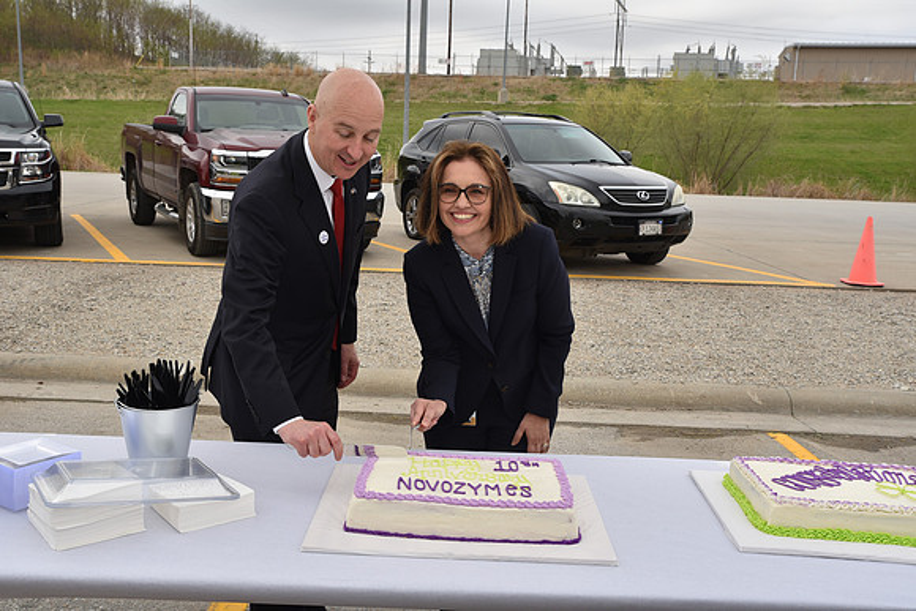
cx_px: 458
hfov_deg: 54.4
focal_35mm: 35
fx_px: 891
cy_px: 306
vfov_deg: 37.9
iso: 100
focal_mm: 35
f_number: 9
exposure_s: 1/200
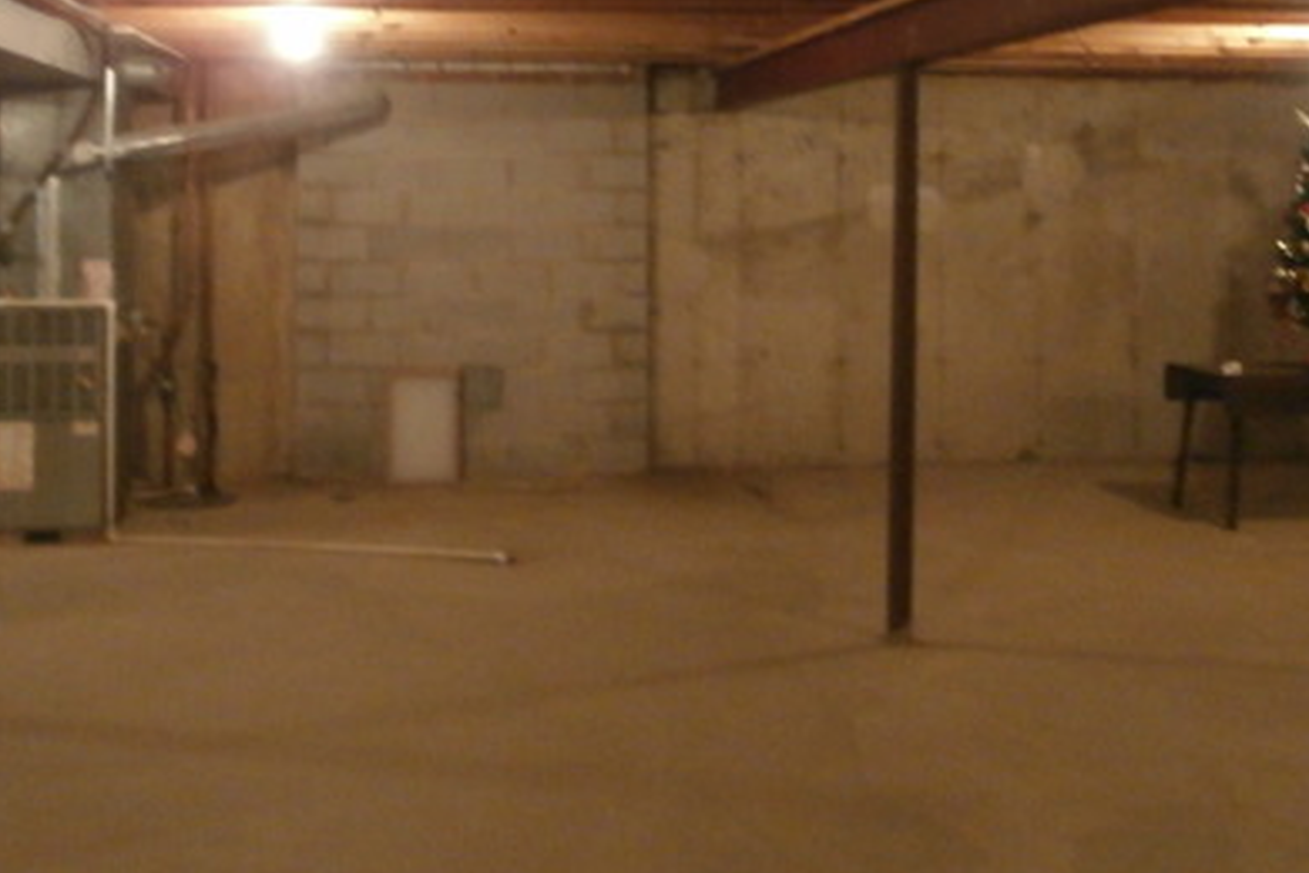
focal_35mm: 41
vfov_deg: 31.6
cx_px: 571
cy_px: 154
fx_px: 1491
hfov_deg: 47.3
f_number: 3
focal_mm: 4.2
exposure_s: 1/13
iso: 800
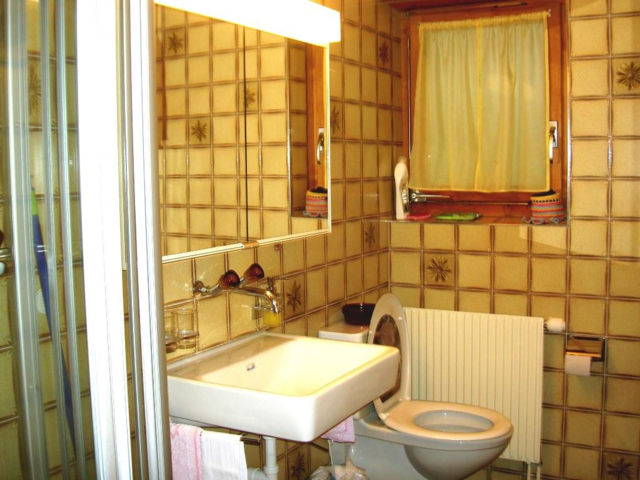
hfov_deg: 47.9
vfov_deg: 36.8
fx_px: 721
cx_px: 320
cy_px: 240
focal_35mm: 39
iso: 50
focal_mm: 8
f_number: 2.8
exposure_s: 1/8
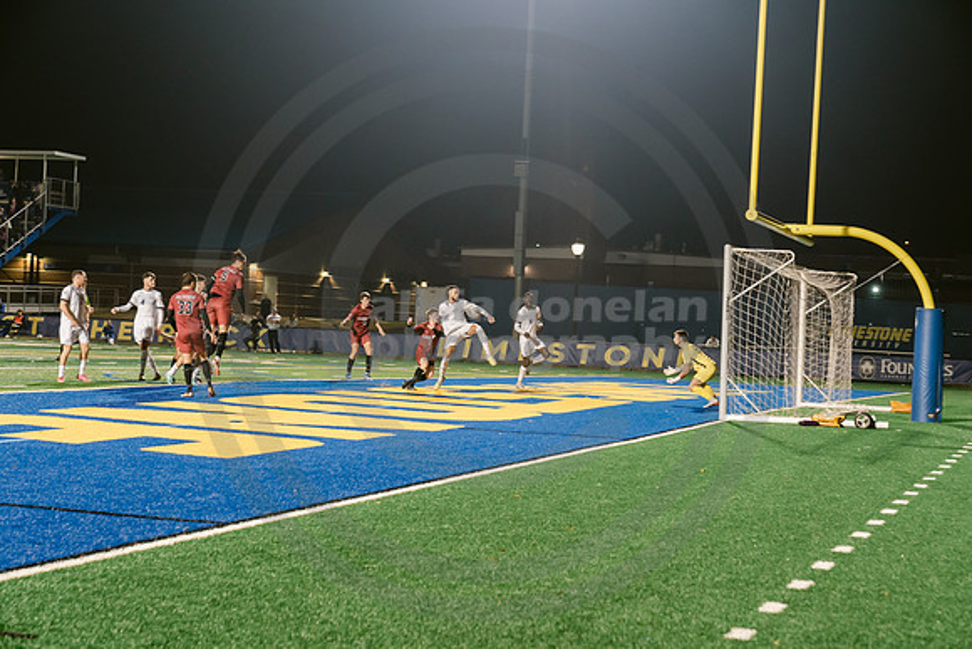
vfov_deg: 19.5
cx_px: 486
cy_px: 325
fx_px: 1890
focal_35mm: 70
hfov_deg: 28.8
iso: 2500
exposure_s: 1/200
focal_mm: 70
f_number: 4.5
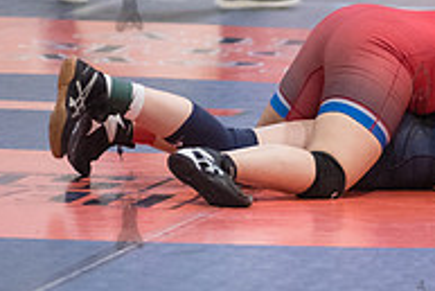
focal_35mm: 602
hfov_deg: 3.4
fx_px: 7279
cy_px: 100
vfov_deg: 2.3
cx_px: 419
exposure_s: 1/400
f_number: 3.5
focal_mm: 200
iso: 8000
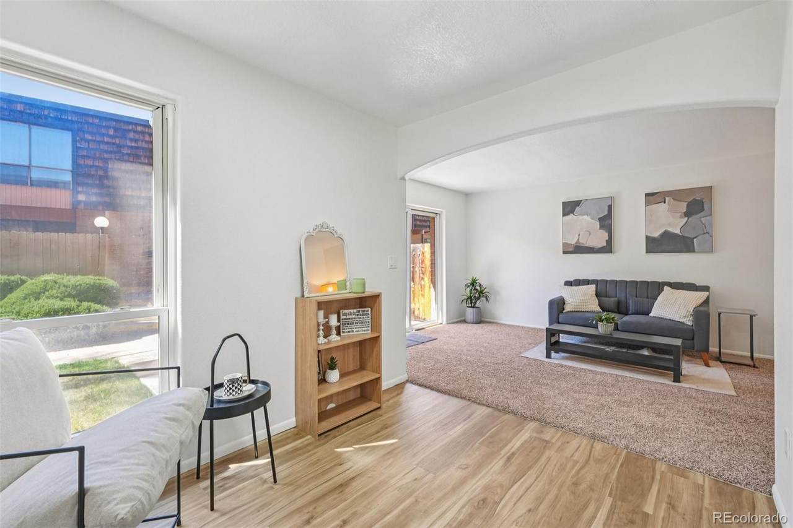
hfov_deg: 100.4
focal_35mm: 15
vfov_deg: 77.3
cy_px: 264
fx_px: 330
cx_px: 396
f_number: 8
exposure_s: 1/10
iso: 800
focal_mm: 10
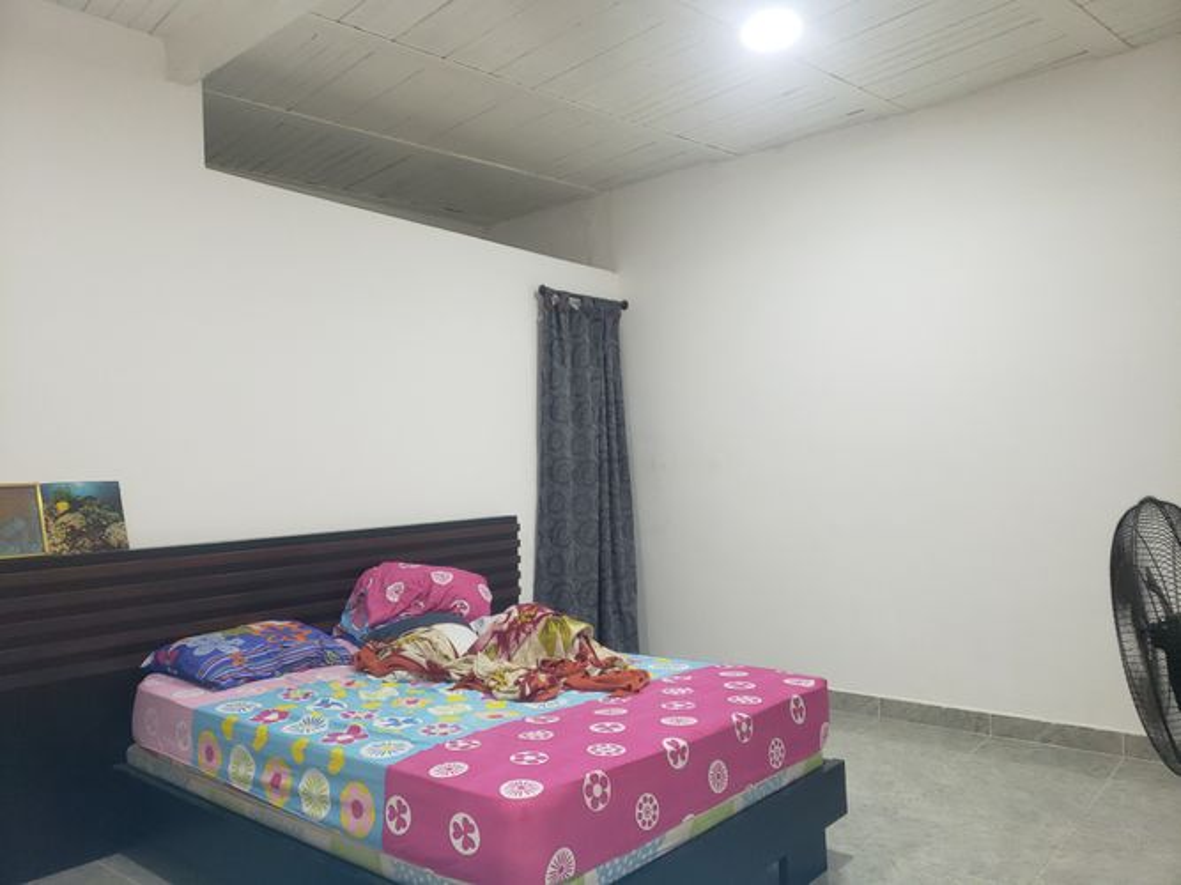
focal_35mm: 26
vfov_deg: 53.0
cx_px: 590
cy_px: 442
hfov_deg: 67.3
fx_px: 887
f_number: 1.5
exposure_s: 1/24
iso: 100
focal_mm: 4.3
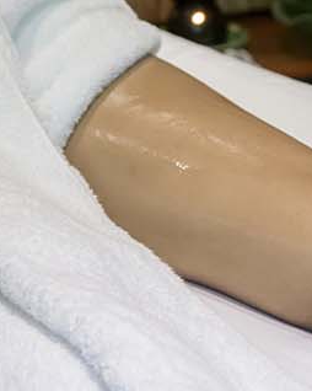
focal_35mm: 166
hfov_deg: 9.0
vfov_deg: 11.1
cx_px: 502
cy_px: -218
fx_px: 1918
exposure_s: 1/200
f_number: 4.5
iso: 3600
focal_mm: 39
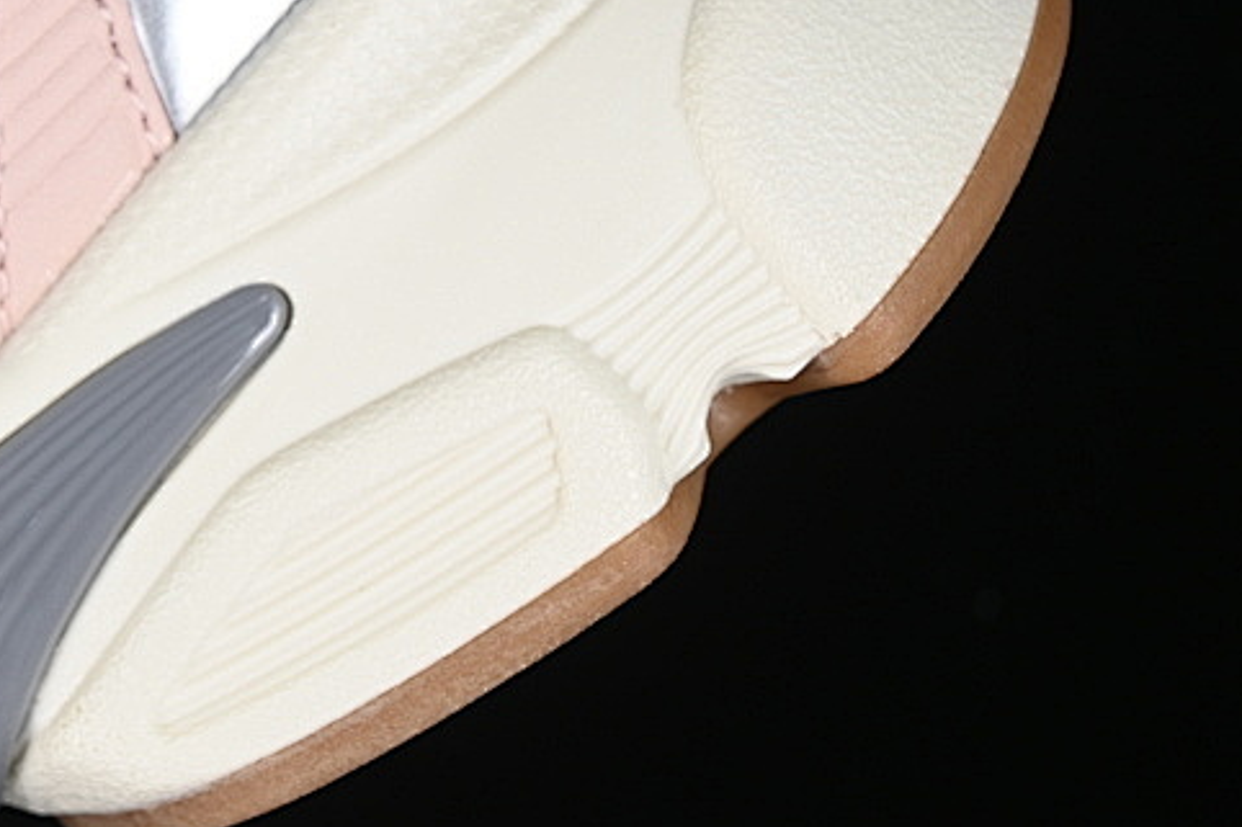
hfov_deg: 12.0
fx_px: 5794
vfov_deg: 8.1
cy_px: 77
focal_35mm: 168
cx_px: -111
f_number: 6.3
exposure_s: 1/100
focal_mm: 50
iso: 160
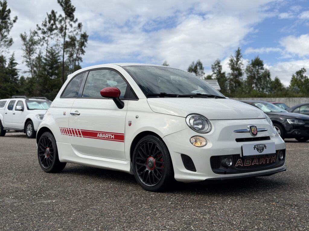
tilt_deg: +3.4
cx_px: 154
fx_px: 428
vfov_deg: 30.3
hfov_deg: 39.7
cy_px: 116
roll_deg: -1.5
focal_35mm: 48
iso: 80
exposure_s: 1/6536
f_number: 1.78
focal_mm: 6.76
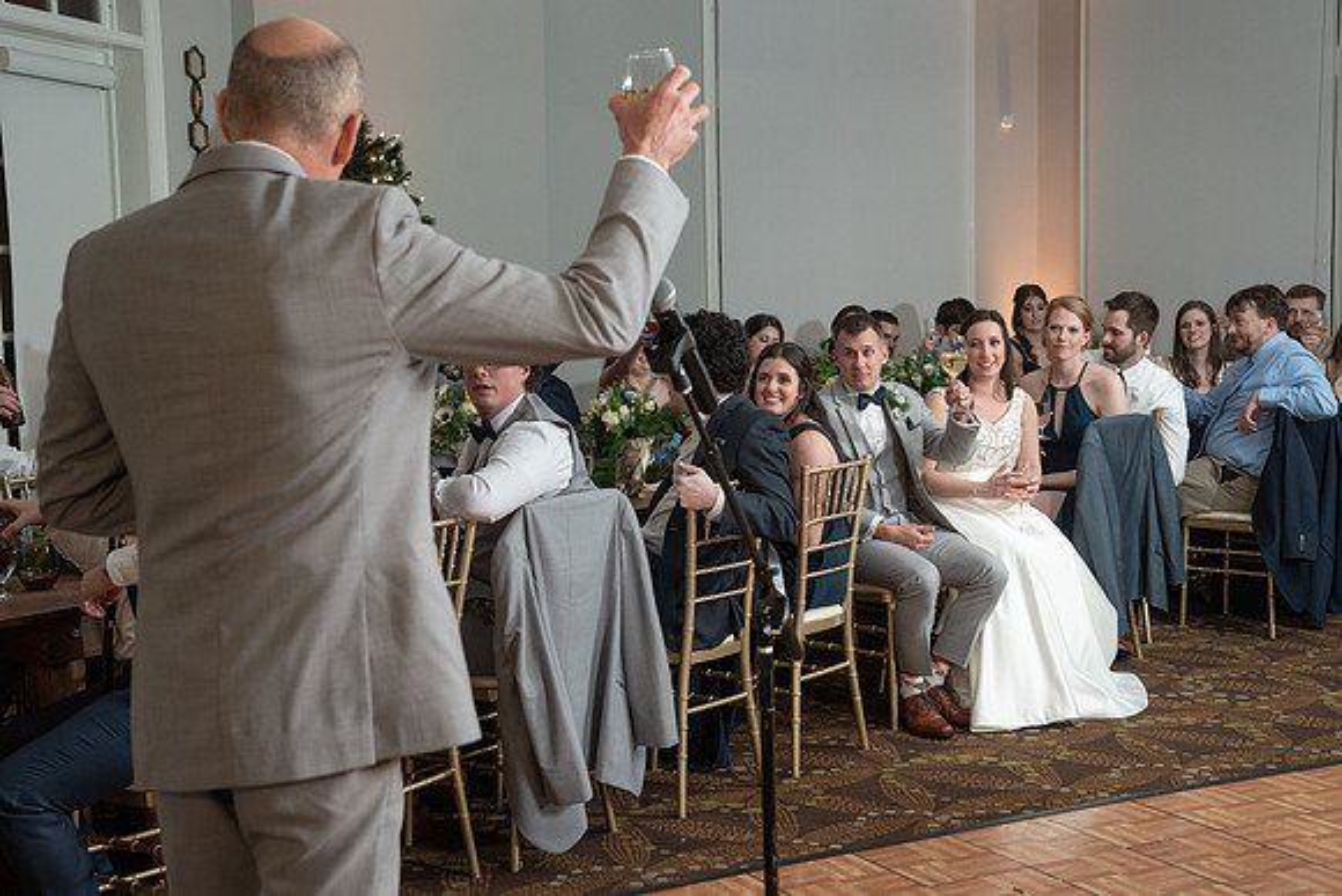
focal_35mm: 52
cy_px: 413
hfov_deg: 38.4
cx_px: 650
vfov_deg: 26.2
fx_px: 1926
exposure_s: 1/200
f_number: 5
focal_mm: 47
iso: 2000
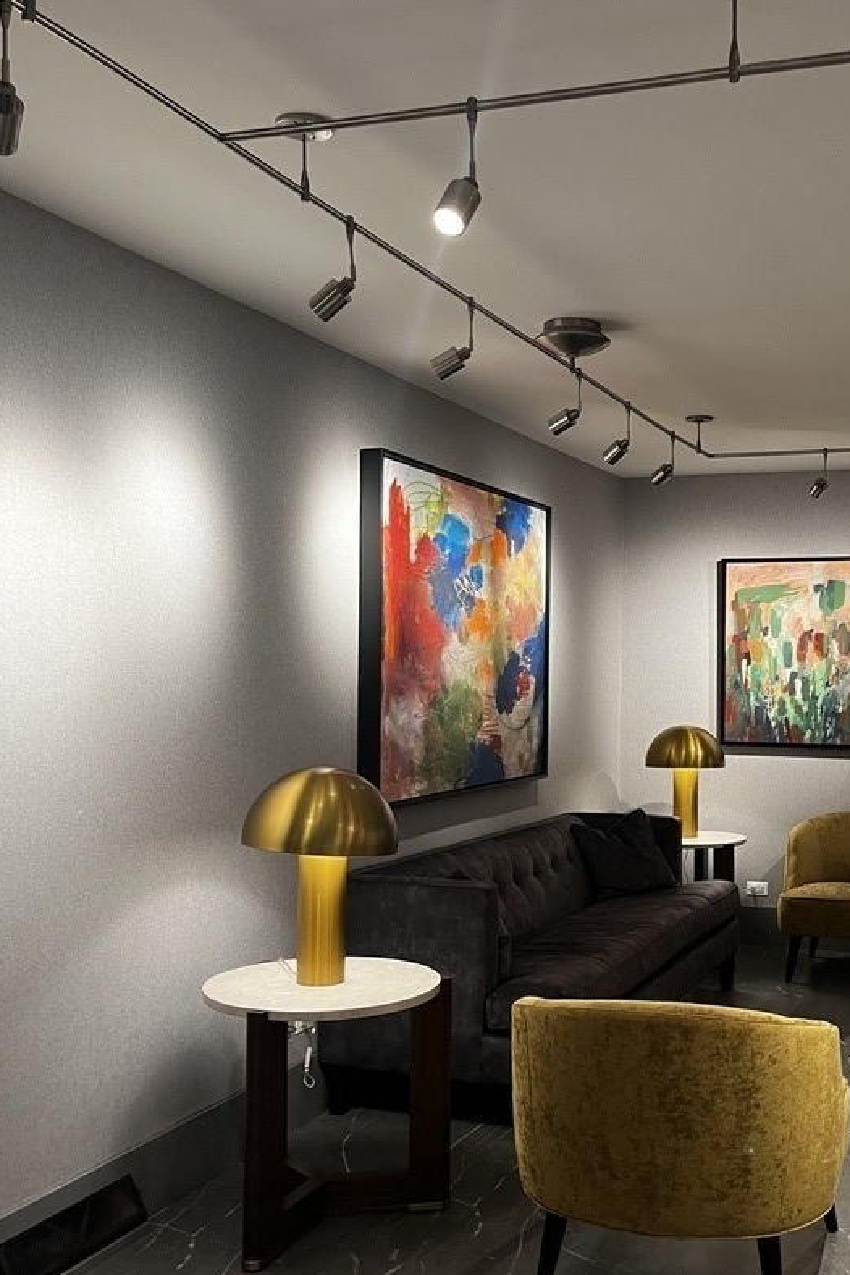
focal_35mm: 37
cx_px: 593
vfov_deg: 51.9
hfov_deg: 35.4
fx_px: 1310
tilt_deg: -1.6
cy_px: 669
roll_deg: +0.7
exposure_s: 1/60
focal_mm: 5.1
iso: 80
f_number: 1.6
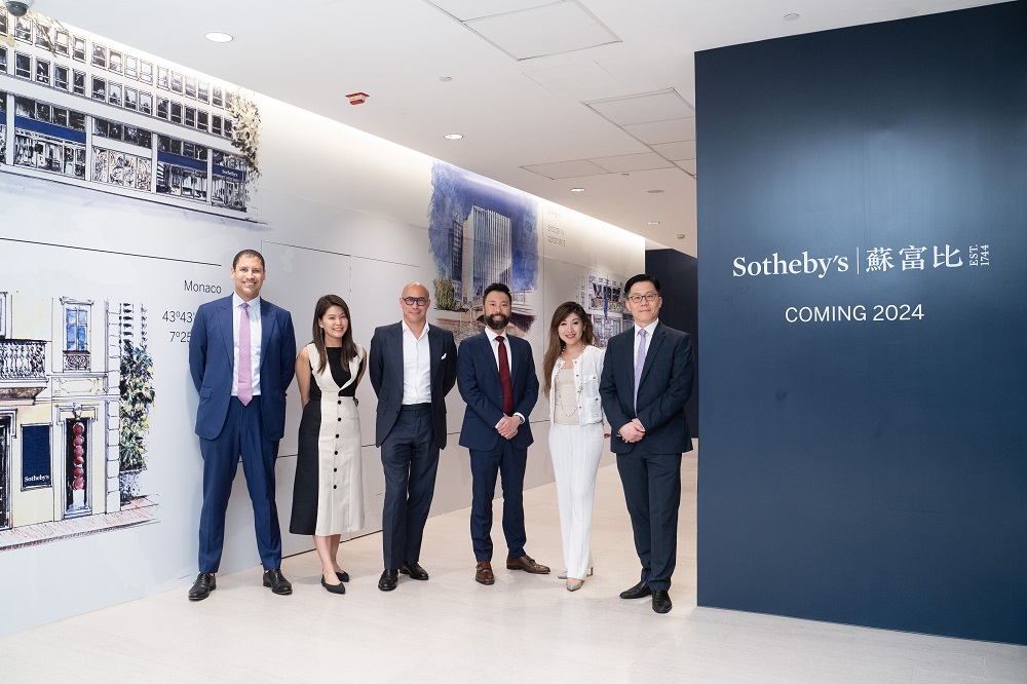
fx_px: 798
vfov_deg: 46.4
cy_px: 342
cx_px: 514
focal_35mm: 28
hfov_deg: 65.5
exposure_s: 1/100
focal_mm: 28
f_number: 5
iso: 1600
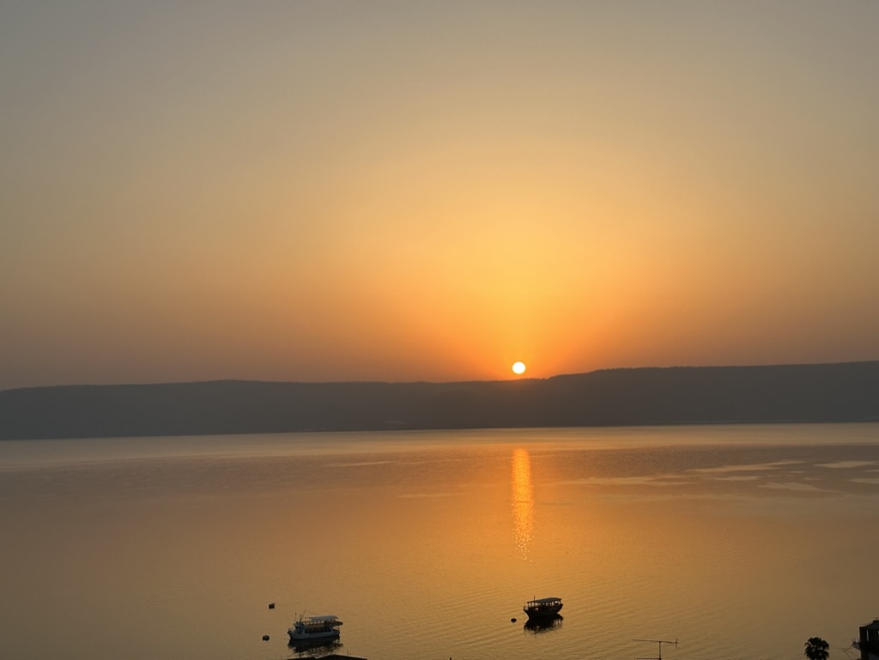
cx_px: 440
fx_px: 1219
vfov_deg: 30.3
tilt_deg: +3.2
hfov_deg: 39.6
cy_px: 330
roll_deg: +1.2
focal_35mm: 48
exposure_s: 1/3597
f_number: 1.78
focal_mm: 6.86
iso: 64
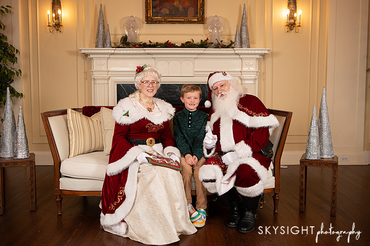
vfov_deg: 38.6
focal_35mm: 34
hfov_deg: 55.5
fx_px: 351
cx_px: 182
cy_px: 114
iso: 800
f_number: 4
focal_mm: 31
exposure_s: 1/200
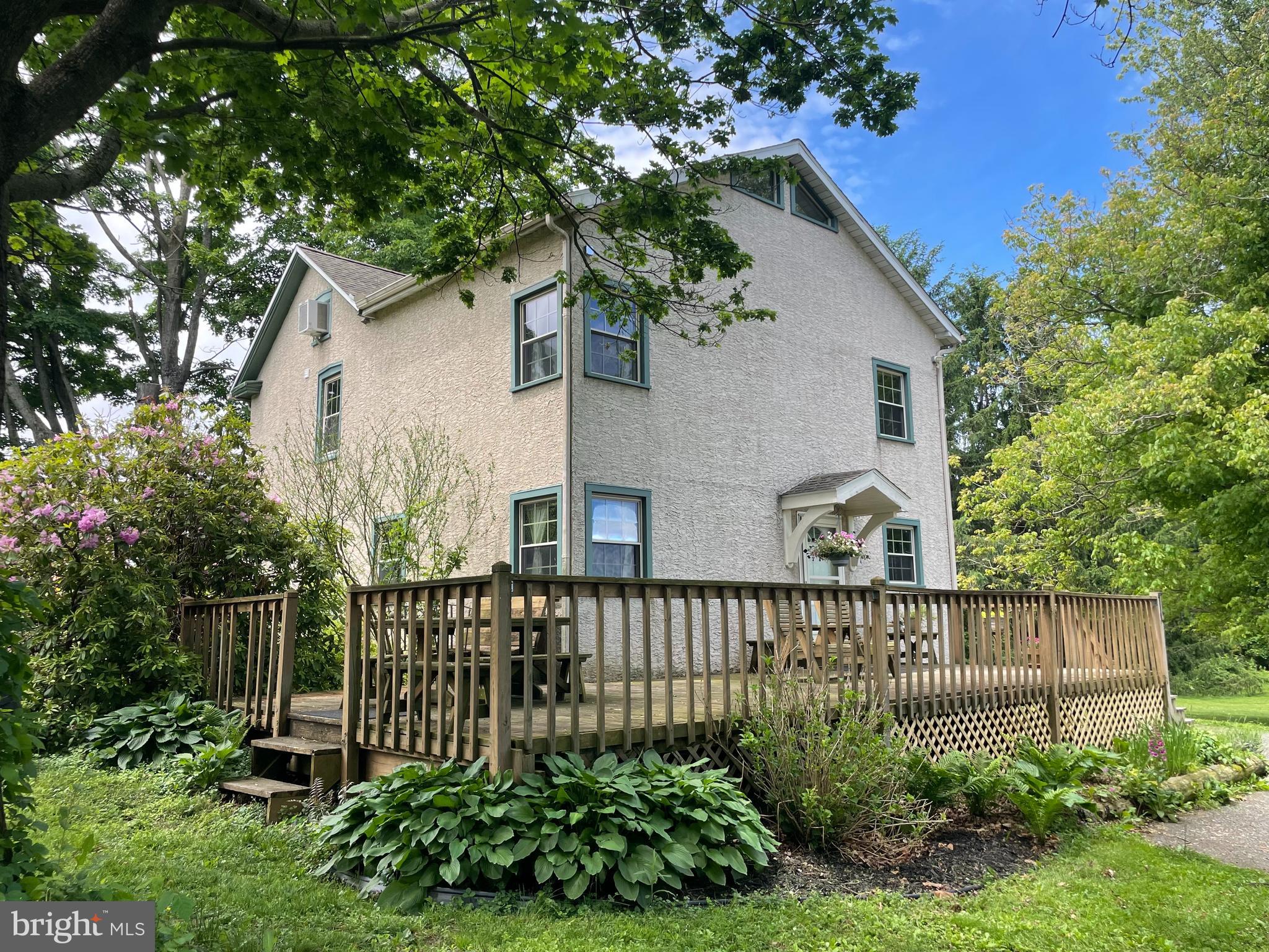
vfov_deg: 53.1
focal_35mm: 26
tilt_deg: +10.1
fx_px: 953
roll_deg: +0.7
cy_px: 476
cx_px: 634
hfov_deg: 67.3
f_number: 1.6
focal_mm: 4.2
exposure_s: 1/1006
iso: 32
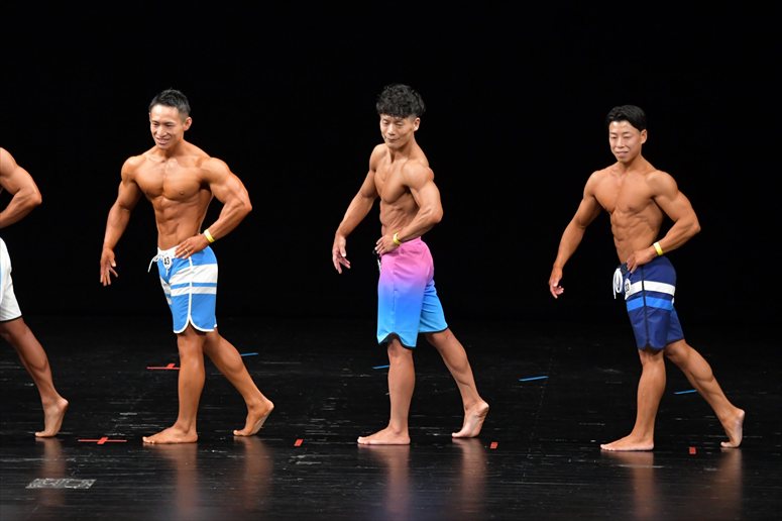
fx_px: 4885
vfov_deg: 6.1
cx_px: 391
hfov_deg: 9.2
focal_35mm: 225
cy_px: 260
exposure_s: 1/400
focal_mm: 150
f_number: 5.6
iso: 3200
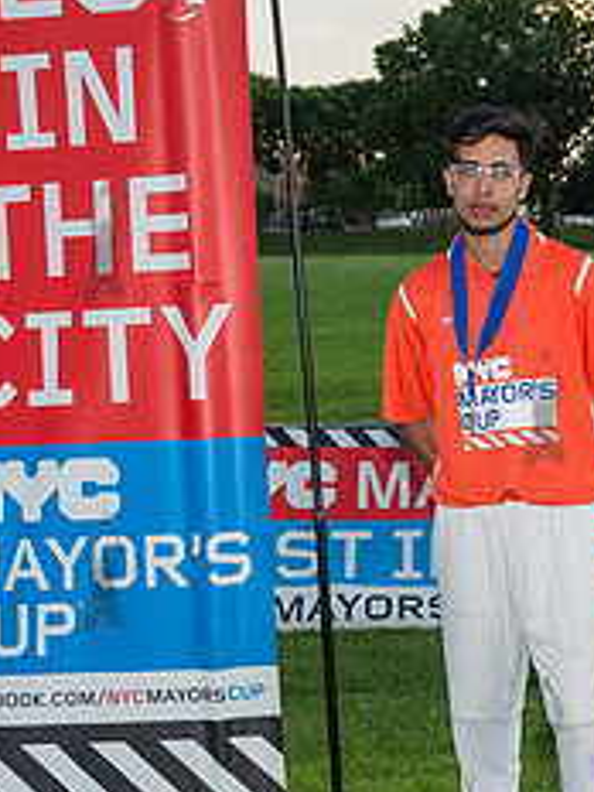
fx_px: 1762
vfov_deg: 25.3
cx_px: 543
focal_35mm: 77
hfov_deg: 18.8
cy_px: 405
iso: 1600
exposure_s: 1/2000
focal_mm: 32
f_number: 4
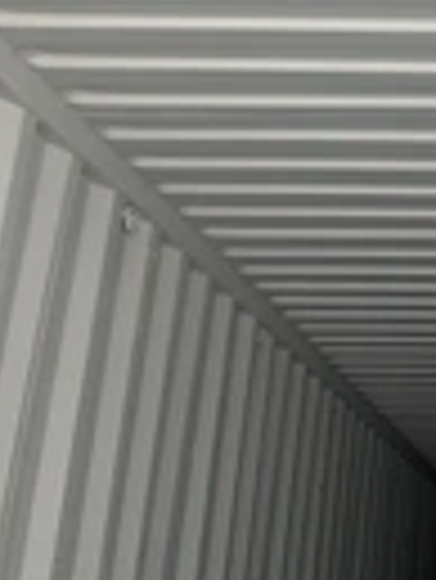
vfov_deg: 21.0
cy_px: -9
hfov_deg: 15.5
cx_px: 593
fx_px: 1509
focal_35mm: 90
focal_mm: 3
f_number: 1.8
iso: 16
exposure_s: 1/122
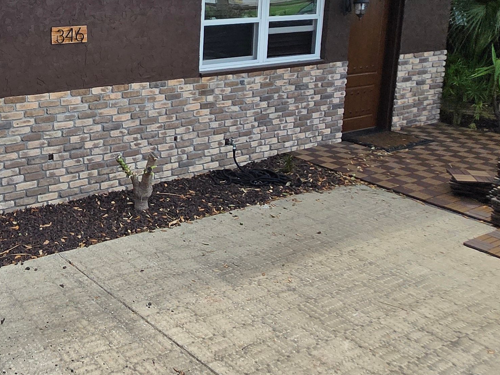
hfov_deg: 46.5
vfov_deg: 39.1
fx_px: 505
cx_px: 34
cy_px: 73
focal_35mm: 35
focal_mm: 1.7
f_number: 2.2
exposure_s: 1/1235
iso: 25
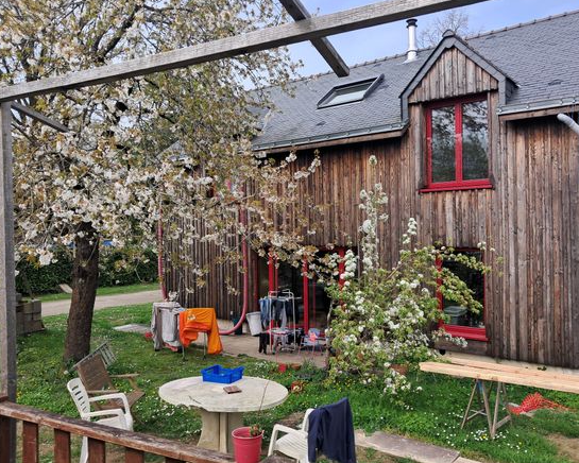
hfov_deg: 60.4
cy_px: 236
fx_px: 497
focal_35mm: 29
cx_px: 311
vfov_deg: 50.0
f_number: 1.8
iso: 50
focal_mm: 4
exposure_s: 1/374
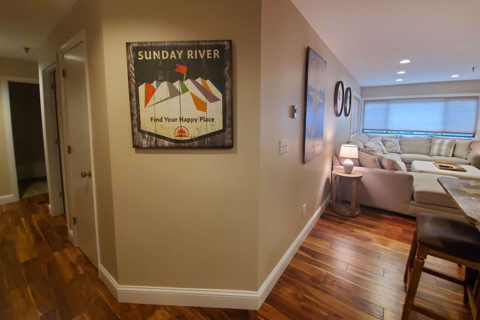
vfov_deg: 80.7
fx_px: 187
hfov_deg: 104.2
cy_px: 137
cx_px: 248
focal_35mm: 14
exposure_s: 1/59
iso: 500
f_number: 2.2
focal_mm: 1.8
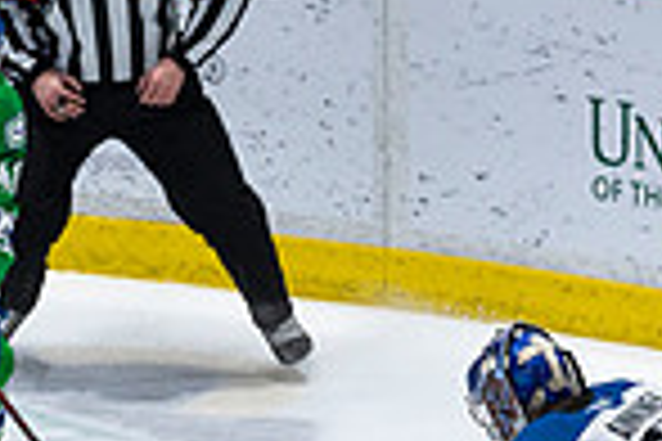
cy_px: 524
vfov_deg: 1.7
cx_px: 455
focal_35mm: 788
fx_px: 14489
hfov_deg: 2.6
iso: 1000
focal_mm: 200
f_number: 4
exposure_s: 1/1000
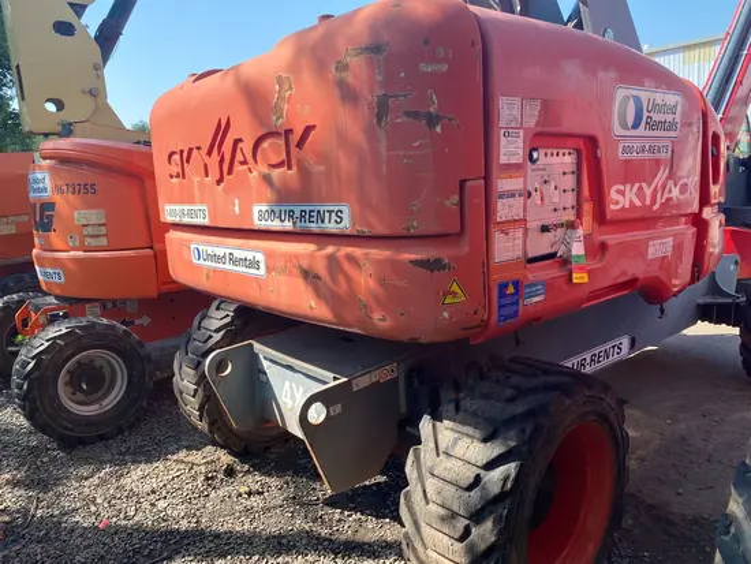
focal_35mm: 26
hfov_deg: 67.3
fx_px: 564
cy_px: 282
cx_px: 376
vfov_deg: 53.1
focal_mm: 4.25
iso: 32
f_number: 1.8
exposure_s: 1/681
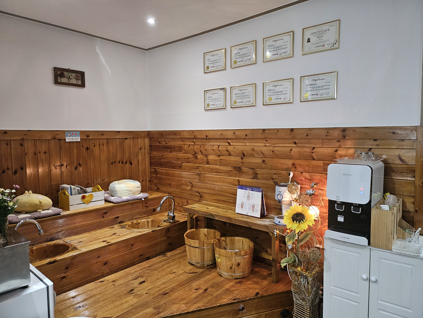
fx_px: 293
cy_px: 159
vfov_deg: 56.8
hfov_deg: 71.6
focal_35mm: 24
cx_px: 212
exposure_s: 1/60
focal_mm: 5
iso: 800
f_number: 1.8
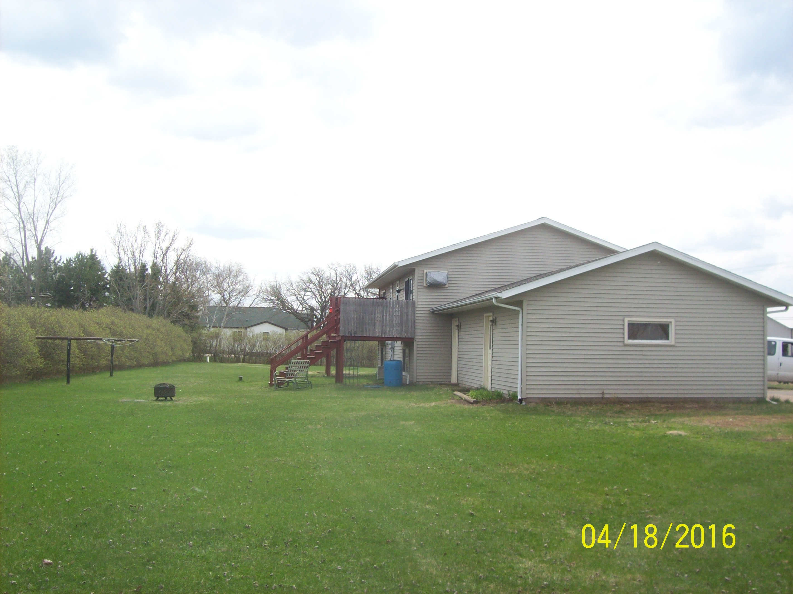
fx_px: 824
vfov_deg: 39.6
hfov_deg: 51.4
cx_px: 396
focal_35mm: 36
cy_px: 297
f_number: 4.8
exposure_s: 1/338
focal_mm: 6
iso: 80
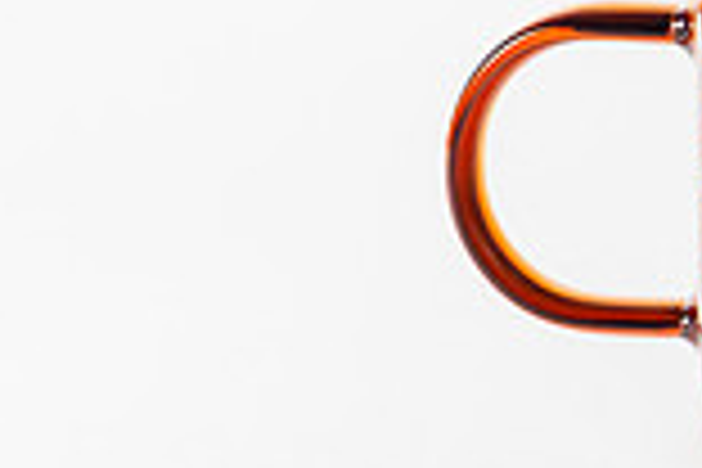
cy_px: -52
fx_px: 3880
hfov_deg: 10.0
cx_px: 1033
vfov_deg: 6.9
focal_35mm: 199
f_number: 16
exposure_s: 1/250
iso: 250
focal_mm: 50
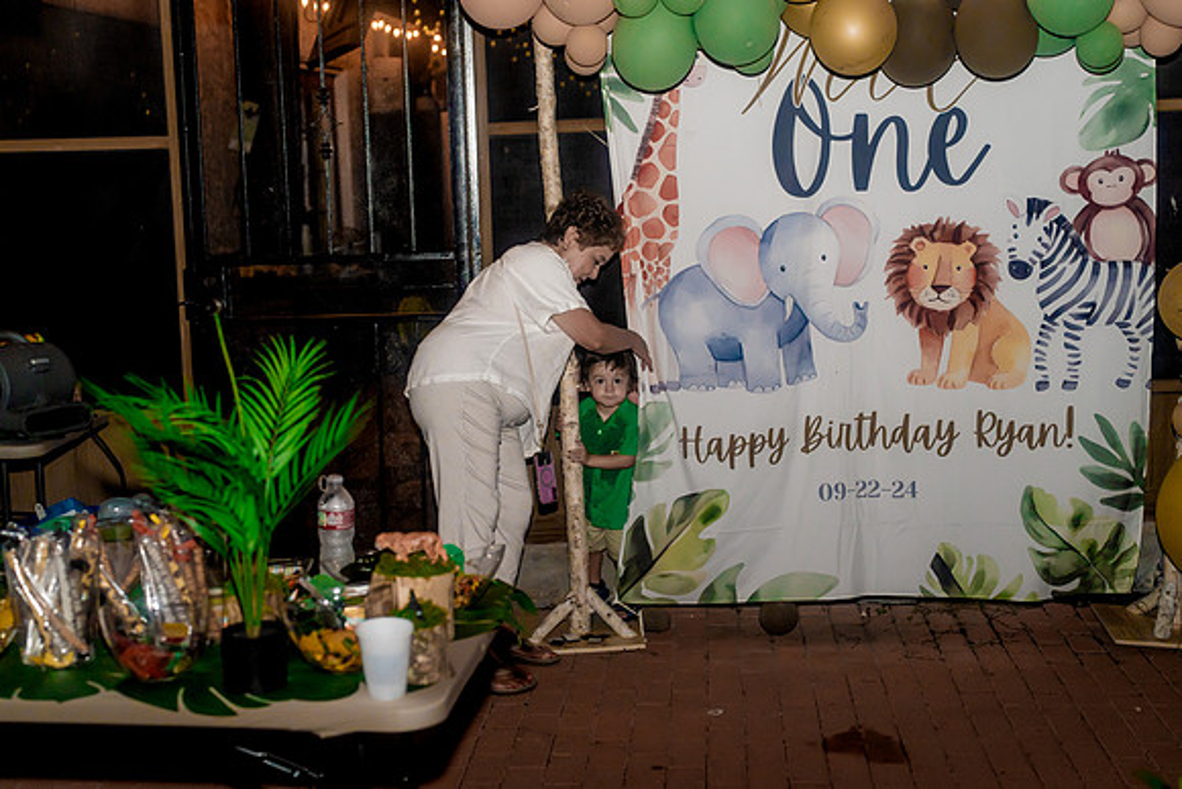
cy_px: 394
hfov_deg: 39.2
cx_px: 591
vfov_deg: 26.7
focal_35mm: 51
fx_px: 1662
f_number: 3.2
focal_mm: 49
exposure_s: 1/200
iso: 2000
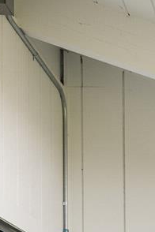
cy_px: 421
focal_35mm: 147
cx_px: 257
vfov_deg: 12.7
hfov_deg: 9.0
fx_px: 949
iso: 400
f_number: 5
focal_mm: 36
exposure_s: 1/125
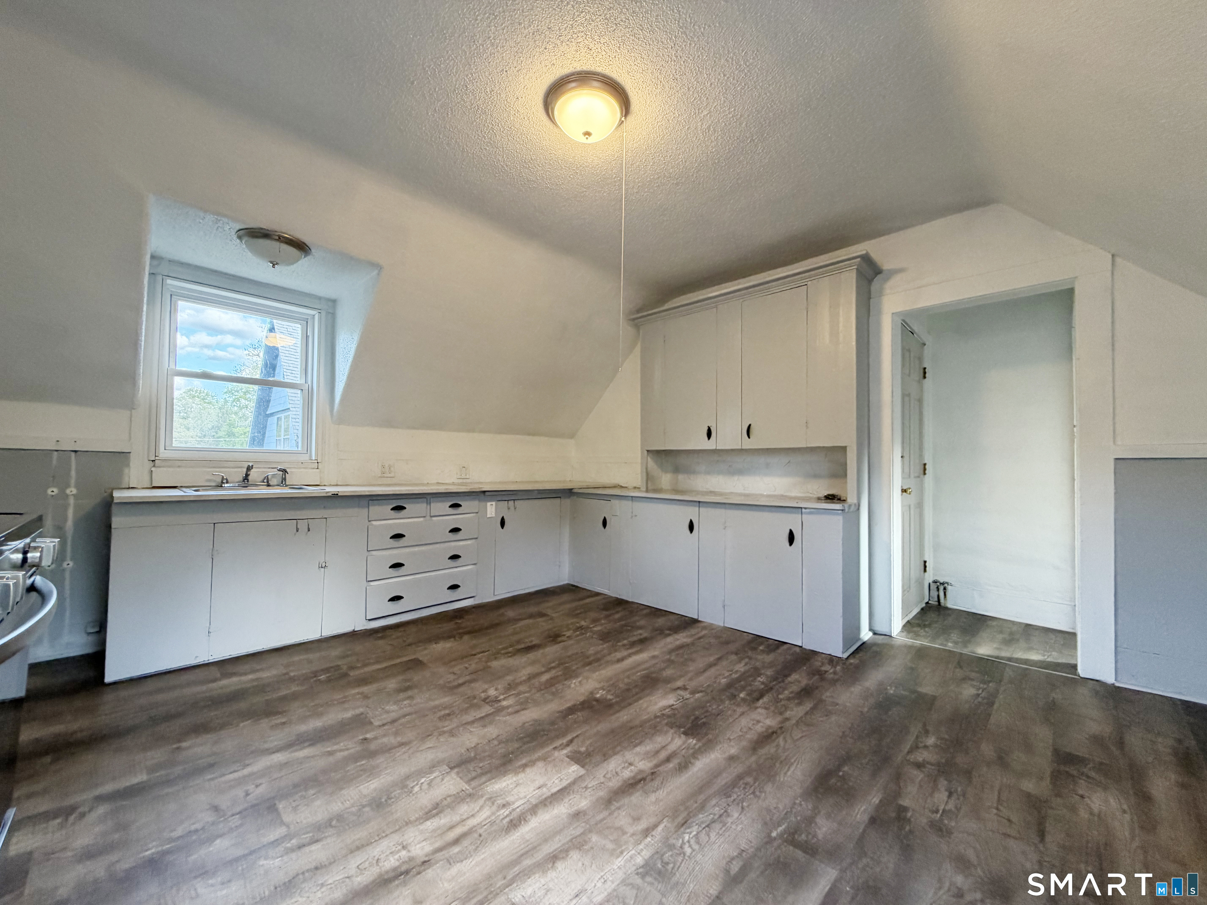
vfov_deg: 85.7
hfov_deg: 102.1
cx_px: 604
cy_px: 452
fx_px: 488
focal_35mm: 14
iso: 200
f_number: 2.2
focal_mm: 2.22
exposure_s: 1/60
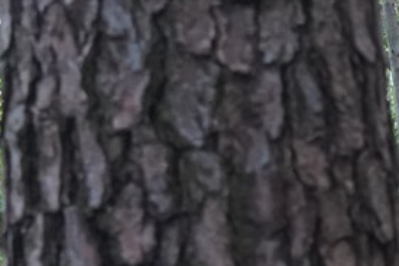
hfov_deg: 7.6
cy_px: 435
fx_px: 2815
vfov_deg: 5.3
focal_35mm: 254
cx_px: 967
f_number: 4
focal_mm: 35
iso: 1600
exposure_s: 1/100
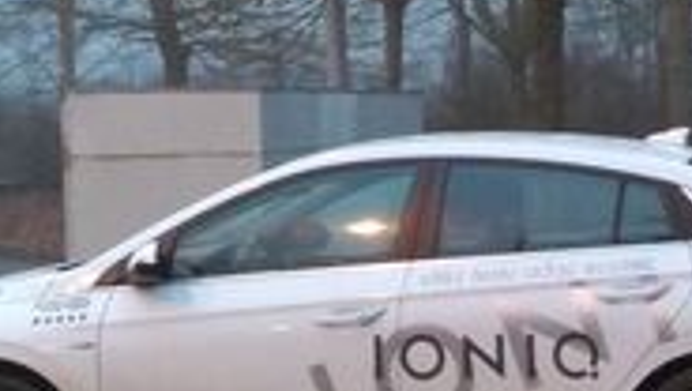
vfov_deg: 15.1
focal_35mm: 80
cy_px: 316
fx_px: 1470
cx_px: 613
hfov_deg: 25.7
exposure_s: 1/20
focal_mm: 3.46
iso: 586
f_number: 2.2
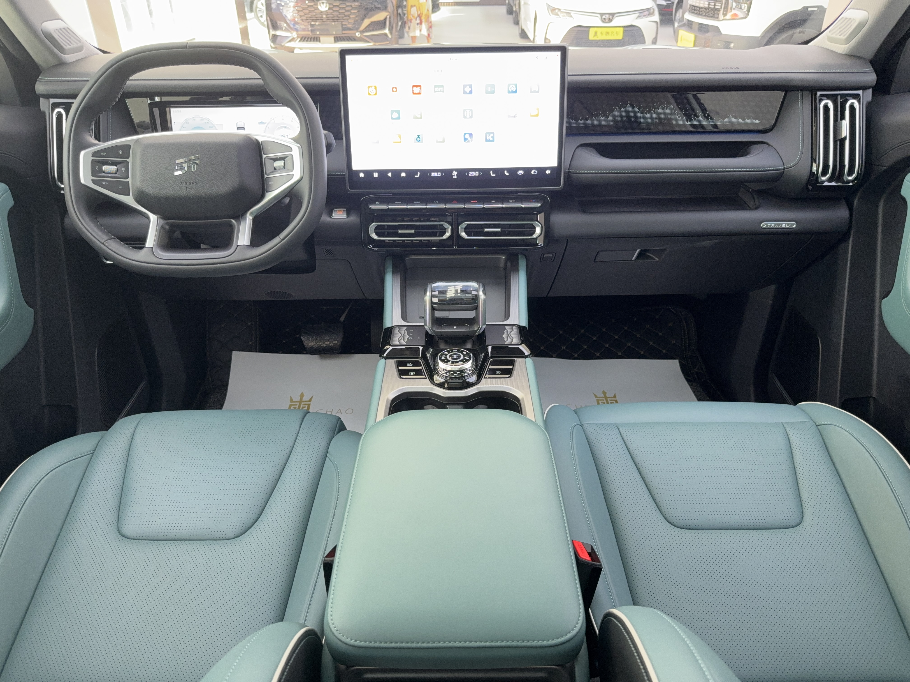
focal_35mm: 24
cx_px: 455
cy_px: 341
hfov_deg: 71.6
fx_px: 631
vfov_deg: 56.8
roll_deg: +1.0
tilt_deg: -30.0
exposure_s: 1/75
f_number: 1.78
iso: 200
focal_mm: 6.76
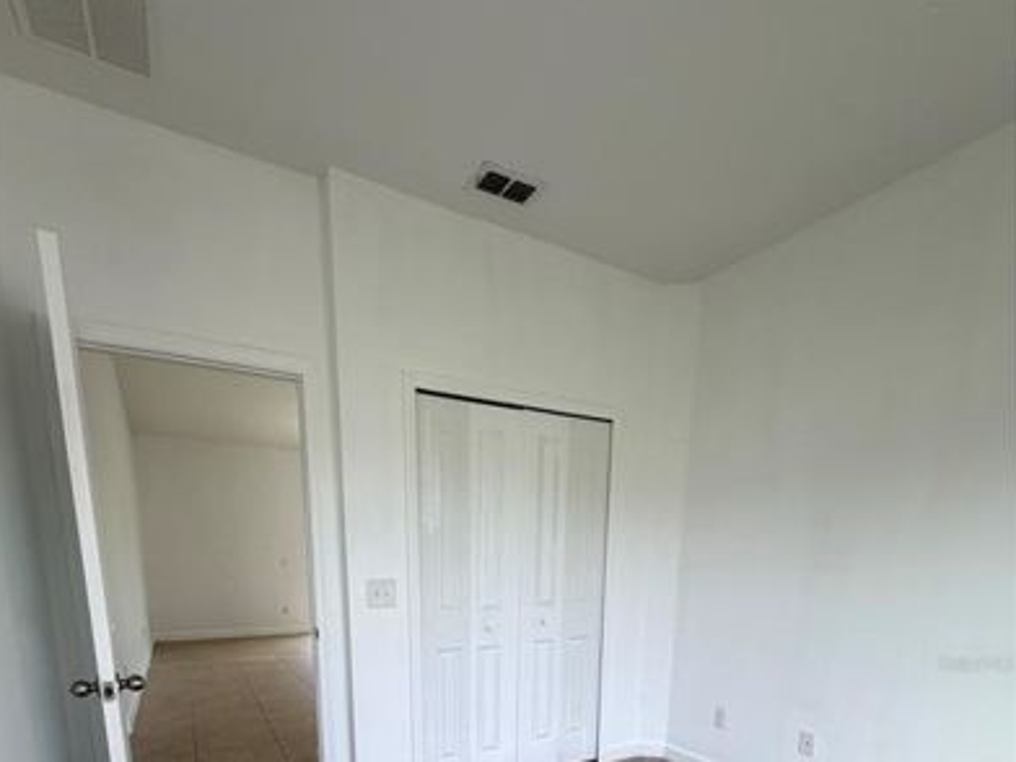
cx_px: 502
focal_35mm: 19
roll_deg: -1.1
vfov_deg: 60.0
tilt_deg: -10.9
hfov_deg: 84.7
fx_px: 558
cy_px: 664
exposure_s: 1/121
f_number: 2.2
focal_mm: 2.22
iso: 64
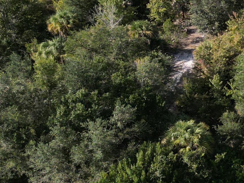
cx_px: 400
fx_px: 585
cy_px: 17
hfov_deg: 19.4
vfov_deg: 17.5
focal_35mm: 83
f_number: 1.7
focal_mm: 6.72
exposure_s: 1/2000
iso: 140
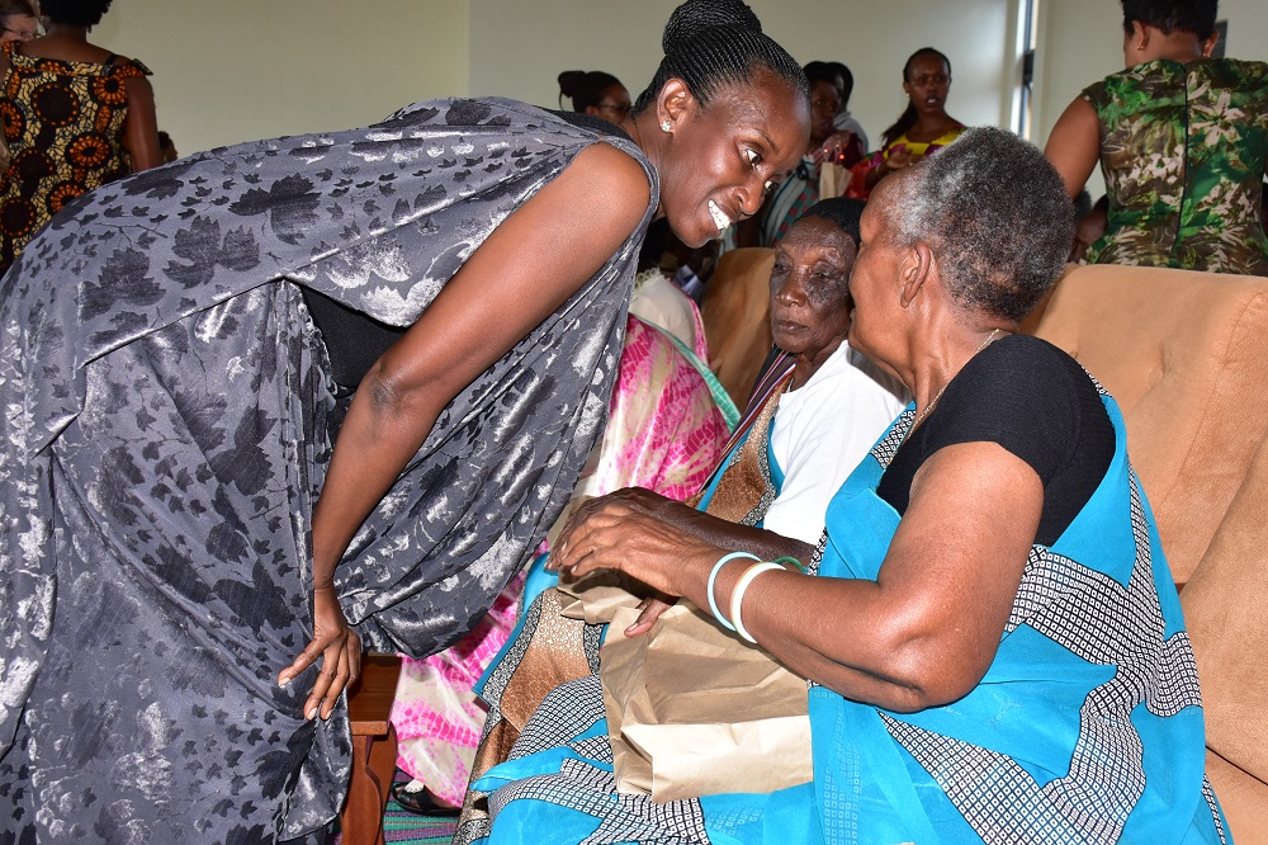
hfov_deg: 49.6
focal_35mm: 39
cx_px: 634
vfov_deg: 34.2
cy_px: 422
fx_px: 1373
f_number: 5.6
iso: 1250
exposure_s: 1/60
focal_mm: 26
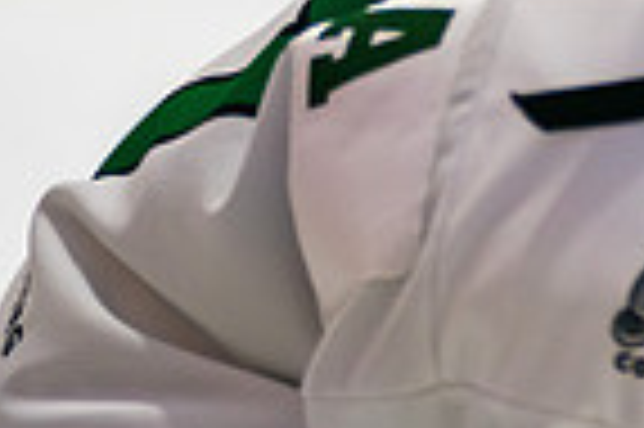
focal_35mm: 600
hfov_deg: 3.4
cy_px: -83
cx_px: 716
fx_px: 10721
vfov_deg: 2.3
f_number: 3.2
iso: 2000
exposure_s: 1/1000
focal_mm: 148
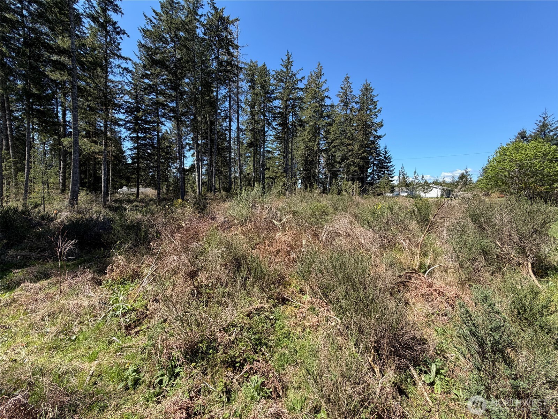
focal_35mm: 14
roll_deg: -0.8
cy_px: 210
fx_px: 226
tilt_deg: -3.6
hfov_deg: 102.1
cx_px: 279
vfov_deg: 85.7
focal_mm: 2.22
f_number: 2.2
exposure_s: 1/619
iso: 40
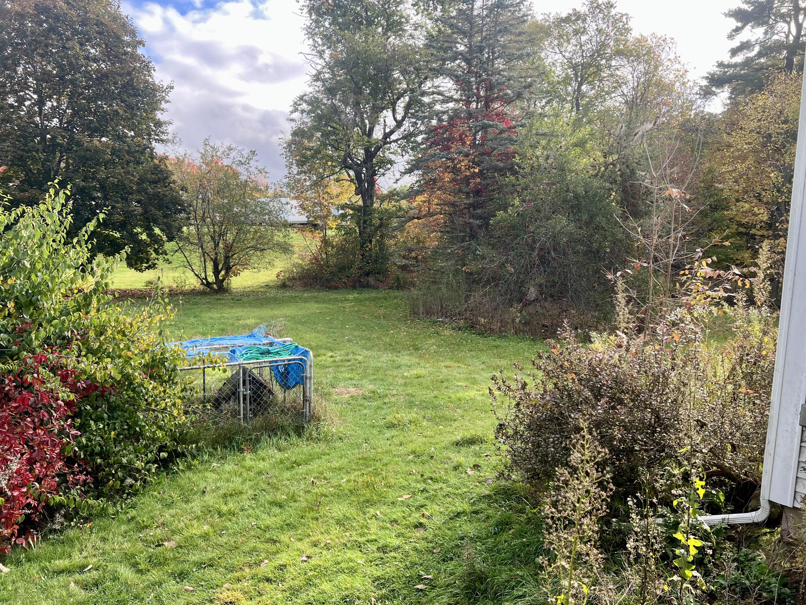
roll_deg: -1.6
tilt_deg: -6.7
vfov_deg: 53.1
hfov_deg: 67.3
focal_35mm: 26
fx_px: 605
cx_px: 403
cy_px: 302
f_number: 1.5
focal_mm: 5.7
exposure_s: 1/748
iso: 50
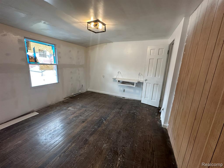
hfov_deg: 102.1
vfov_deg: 85.7
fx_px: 91
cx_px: 112
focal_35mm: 14
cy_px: 84
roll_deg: -1.5
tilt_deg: -13.2
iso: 160
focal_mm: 2.22
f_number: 2.2
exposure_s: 1/60
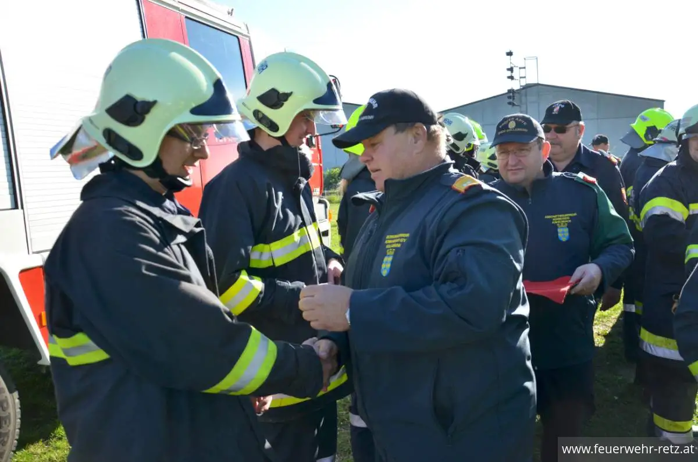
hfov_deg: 67.5
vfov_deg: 47.7
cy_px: 231
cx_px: 349
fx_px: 522
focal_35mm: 27
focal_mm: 18
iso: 400
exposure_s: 1/1250
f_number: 4.5
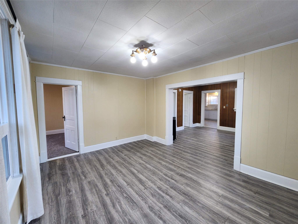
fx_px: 112
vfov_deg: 89.9
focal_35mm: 13
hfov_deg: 106.2
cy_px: 112
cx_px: 149
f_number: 2.2
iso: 160
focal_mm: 2.2
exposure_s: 1/60
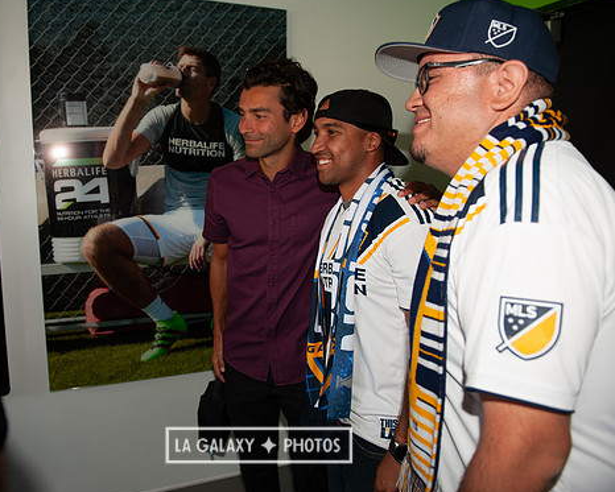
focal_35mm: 28
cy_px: 247
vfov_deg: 51.5
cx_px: 259
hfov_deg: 61.9
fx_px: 510
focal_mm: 24
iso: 200
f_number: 3.5
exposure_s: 1/60
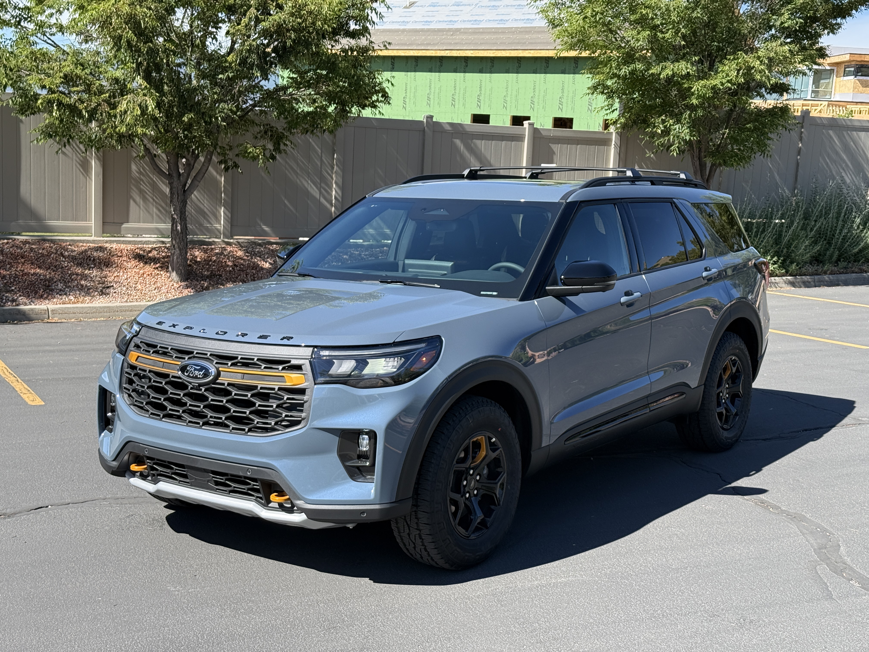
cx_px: 434
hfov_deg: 39.7
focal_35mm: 48
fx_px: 1205
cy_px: 326
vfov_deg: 30.3
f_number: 1.78
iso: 80
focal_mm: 6.76
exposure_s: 1/2342
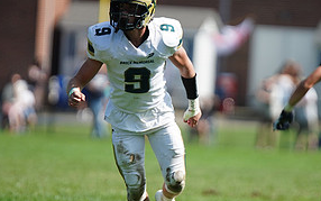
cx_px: 184
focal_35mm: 620
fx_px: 5426
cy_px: 98
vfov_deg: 2.1
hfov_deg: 3.4
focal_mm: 300
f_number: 2.8
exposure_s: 1/4000
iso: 400
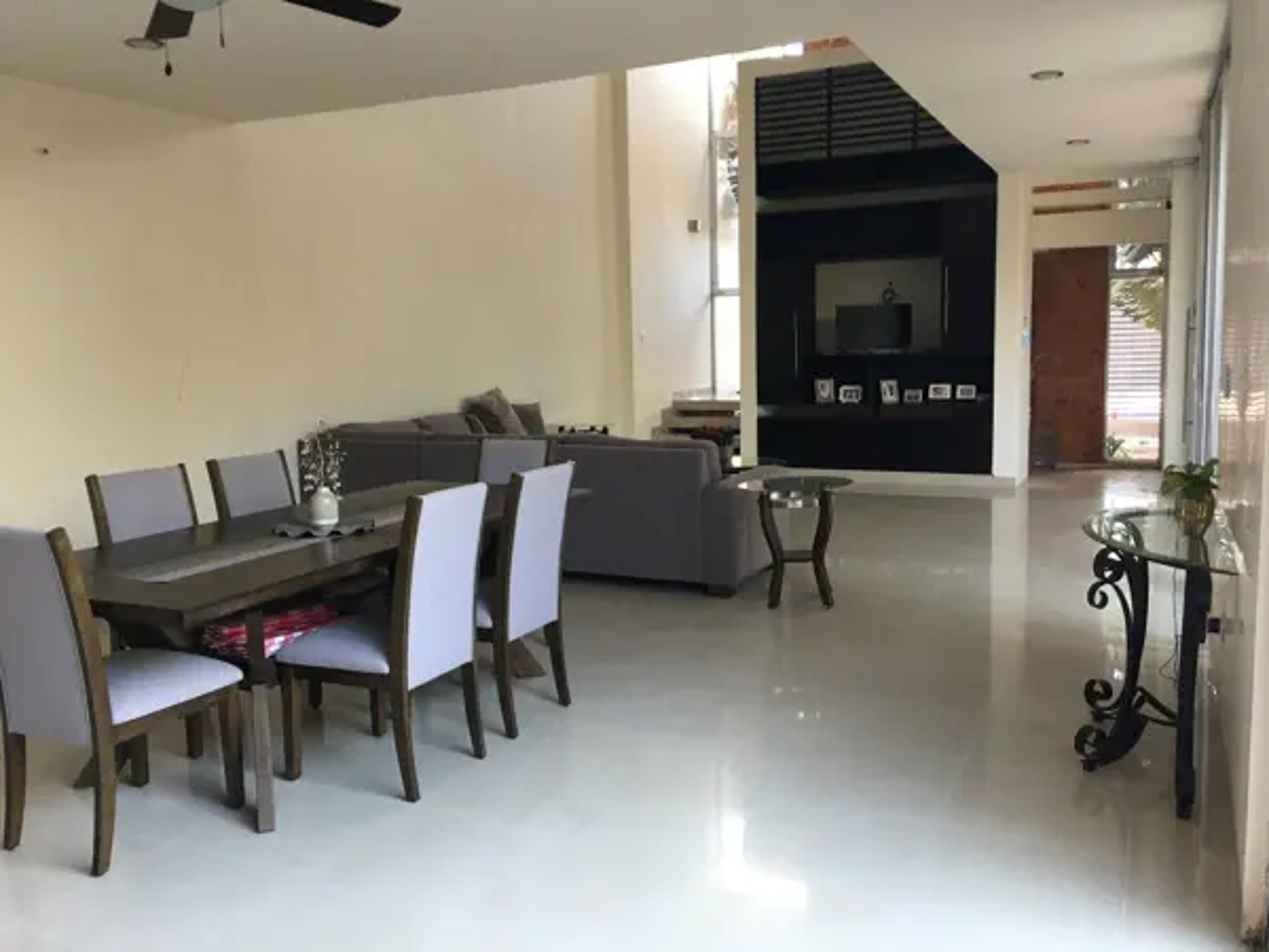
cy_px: 476
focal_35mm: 29
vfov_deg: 48.2
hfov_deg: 61.7
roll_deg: +2.2
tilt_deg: -4.9
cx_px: 634
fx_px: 1063
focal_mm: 4.15
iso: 40
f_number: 2.2
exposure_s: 1/15
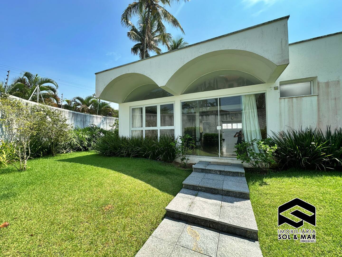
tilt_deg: +2.1
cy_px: 128
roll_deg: +0.4
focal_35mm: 14
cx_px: 171
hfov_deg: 102.1
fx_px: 138
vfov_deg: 85.7
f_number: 2.2
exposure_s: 1/774
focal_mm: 2.22
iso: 40
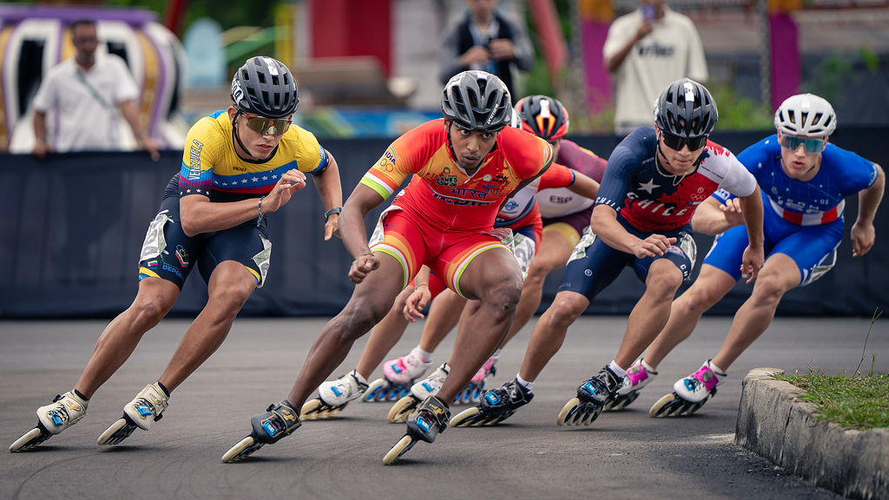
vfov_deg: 4.8
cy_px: 175
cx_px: 365
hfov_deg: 8.6
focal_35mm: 251
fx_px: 5908
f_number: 2.8
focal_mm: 200
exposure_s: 1/1000
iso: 125
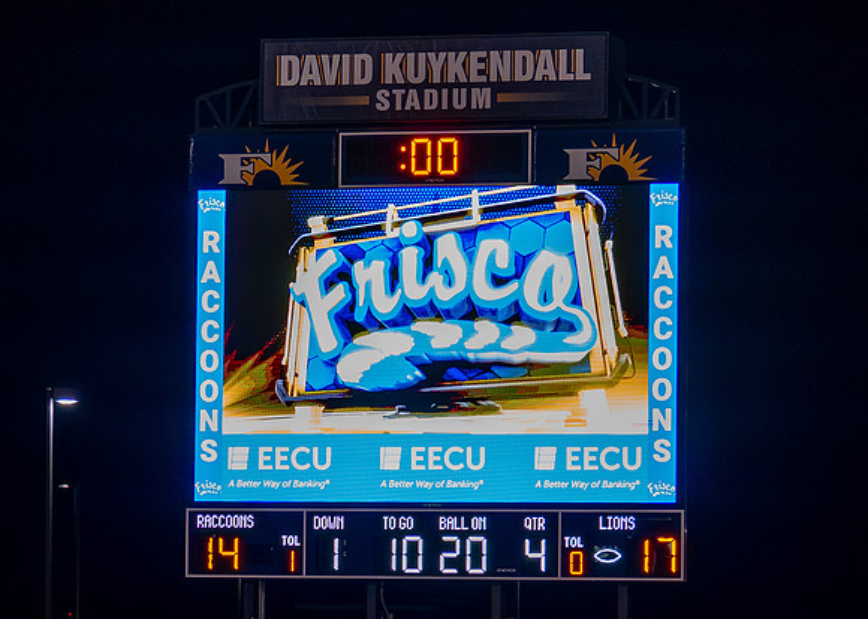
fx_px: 4680
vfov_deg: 7.6
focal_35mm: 190
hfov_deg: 10.6
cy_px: 509
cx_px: 439
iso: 1000
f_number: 1.2
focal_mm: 50
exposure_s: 1/1600
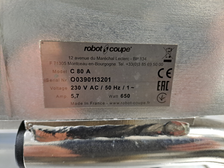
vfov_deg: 54.9
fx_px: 162
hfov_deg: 69.4
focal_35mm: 25
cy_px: 84
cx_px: 112
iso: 400
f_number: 1.8
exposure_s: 1/33
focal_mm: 4.65
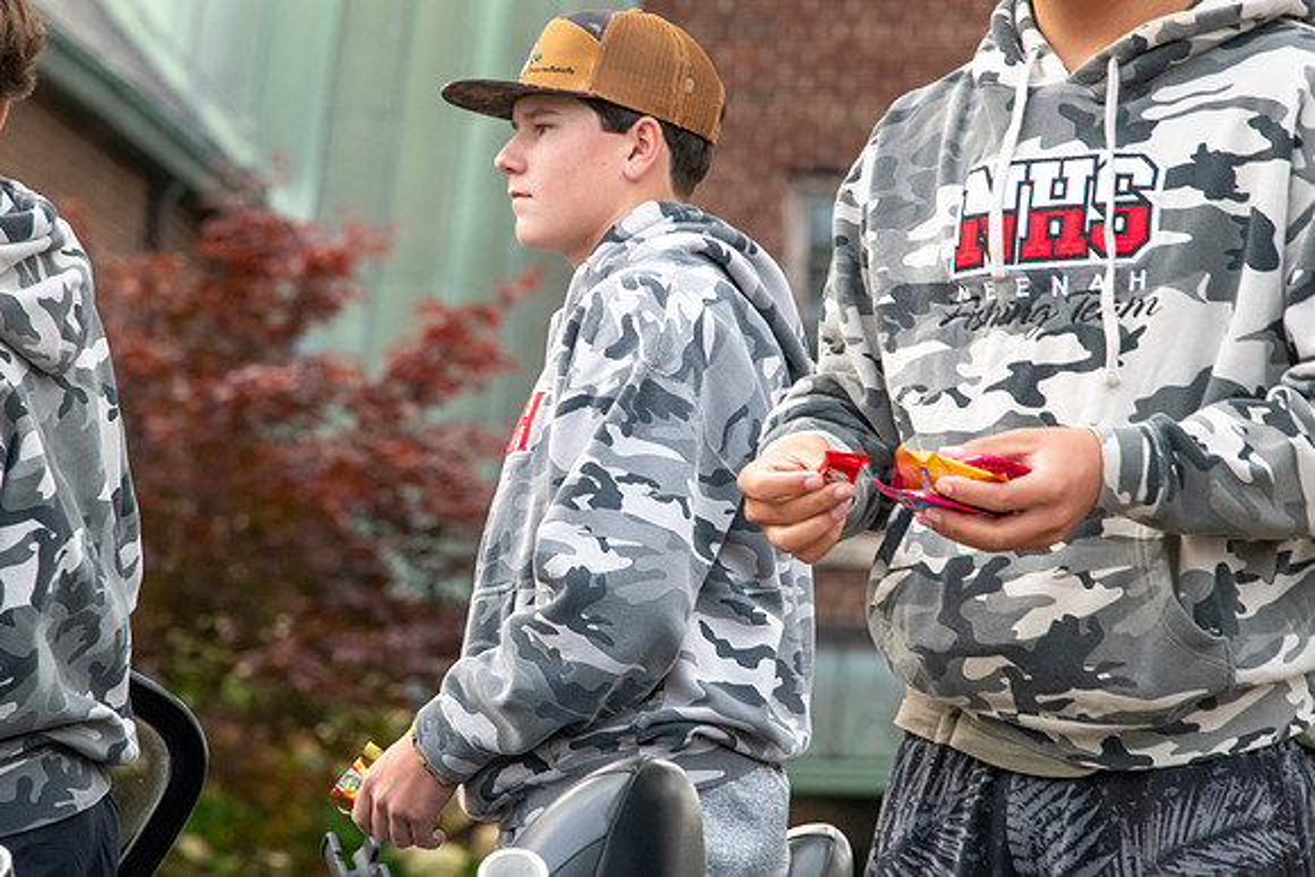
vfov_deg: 4.2
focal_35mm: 324
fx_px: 11834
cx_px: 605
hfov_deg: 6.4
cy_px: 404
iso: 3200
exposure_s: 1/320
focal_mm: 300
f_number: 11
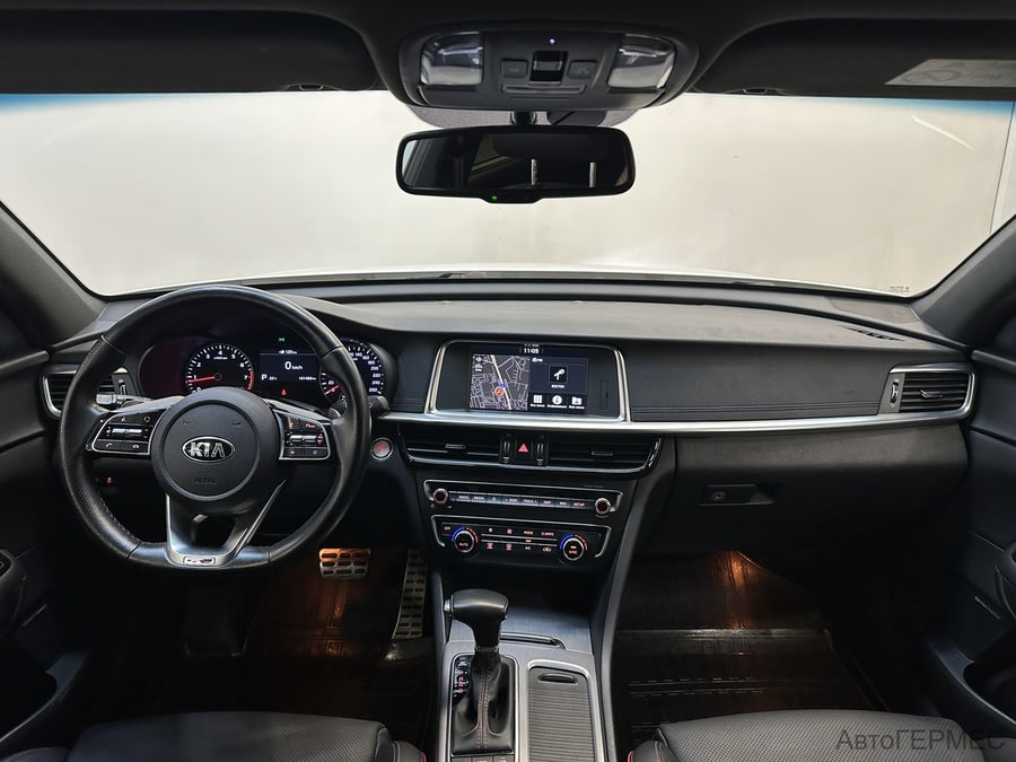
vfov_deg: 56.8
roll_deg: -0.2
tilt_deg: -17.3
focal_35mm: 24
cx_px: 508
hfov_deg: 71.6
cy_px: 381
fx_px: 704
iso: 160
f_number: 1.78
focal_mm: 6.86
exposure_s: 1/50
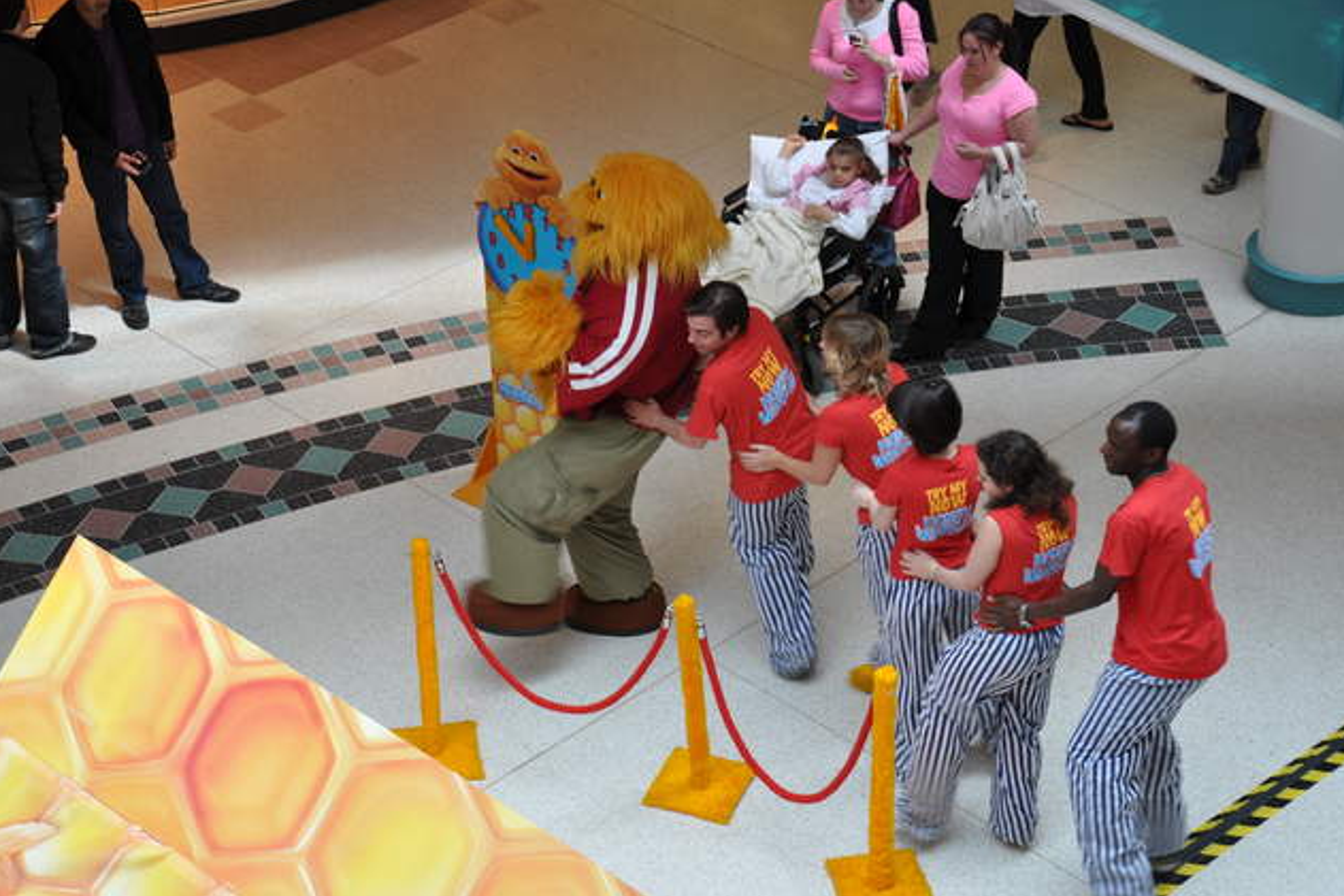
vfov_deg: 18.0
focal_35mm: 76
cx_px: 673
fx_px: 2838
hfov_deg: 26.6
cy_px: 446
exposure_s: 1/50
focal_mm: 50
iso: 200
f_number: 7.1
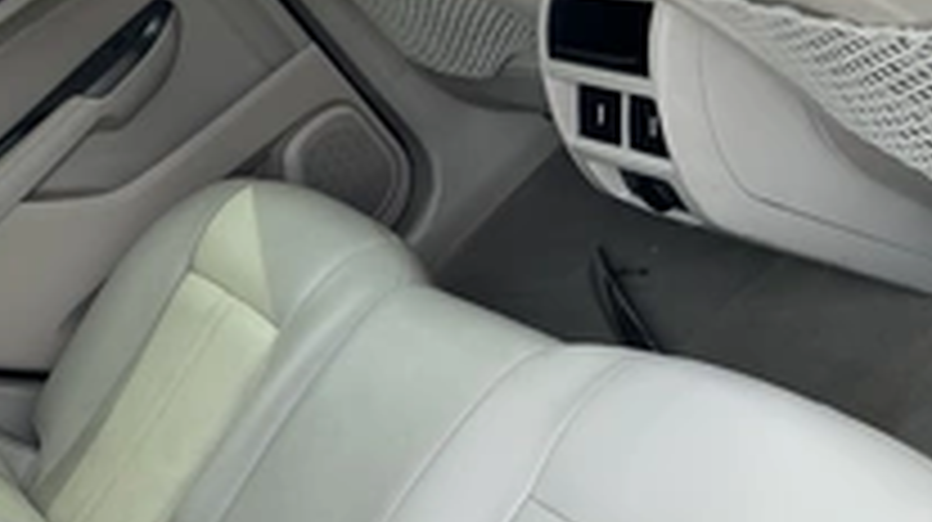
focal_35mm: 59
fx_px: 1457
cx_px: 225
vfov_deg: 19.8
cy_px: 500
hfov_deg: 34.7
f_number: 1.8
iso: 20
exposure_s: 1/123
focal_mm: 3
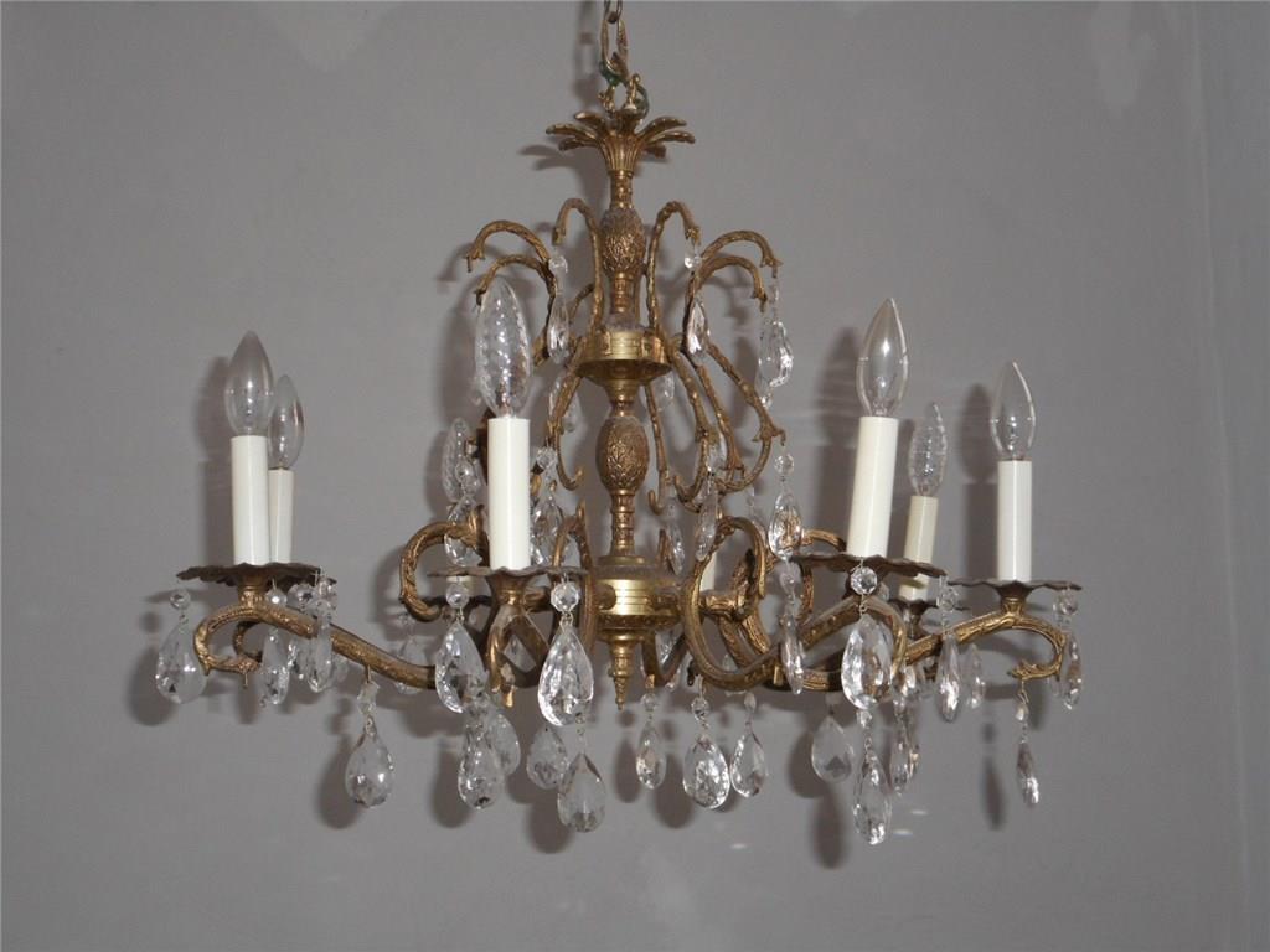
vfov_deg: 32.9
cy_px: 476
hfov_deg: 42.9
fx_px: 1614
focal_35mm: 44
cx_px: 635
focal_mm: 7.9
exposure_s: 1/30
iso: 250
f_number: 4.7
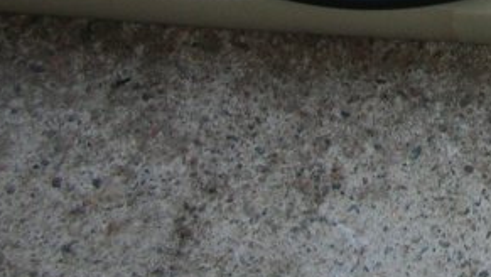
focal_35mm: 134
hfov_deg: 14.6
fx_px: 1745
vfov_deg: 8.5
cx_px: 798
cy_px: -296
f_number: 3
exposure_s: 1/30
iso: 50
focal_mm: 5.8
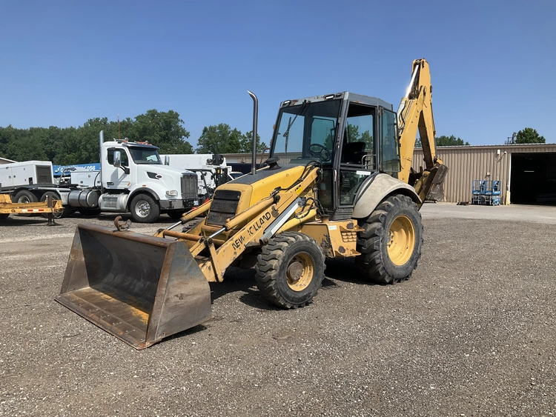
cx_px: 278
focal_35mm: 29
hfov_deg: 61.6
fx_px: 466
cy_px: 208
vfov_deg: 48.3
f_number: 1.8
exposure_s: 1/2058
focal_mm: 3
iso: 25
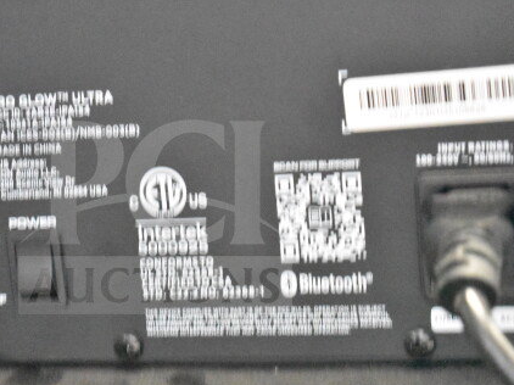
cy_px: 217
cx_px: 155
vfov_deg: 12.9
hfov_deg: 17.1
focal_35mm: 115
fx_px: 1702
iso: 25600
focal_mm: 55
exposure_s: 1/40
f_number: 5.6
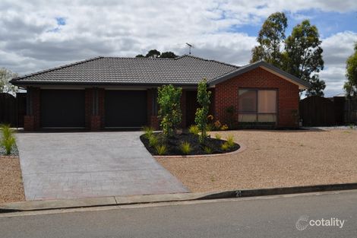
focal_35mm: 39
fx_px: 387
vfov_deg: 34.2
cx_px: 178
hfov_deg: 49.6
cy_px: 119
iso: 200
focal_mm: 26
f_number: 18
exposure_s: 1/200
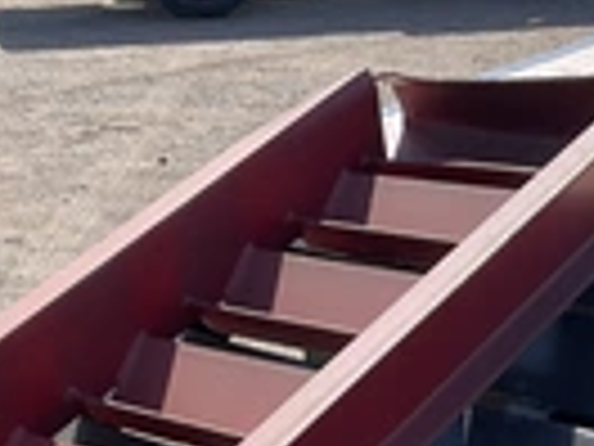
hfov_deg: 22.2
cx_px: 270
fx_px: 1510
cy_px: 586
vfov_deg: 15.9
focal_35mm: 88
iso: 25
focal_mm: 3
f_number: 1.8
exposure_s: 1/749
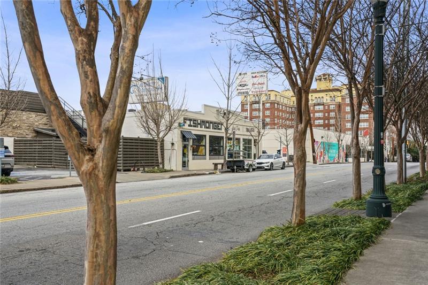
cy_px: 142
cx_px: 214
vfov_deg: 37.8
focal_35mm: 35
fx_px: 416
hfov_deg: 54.4
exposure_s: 1/160
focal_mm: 35
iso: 400
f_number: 11
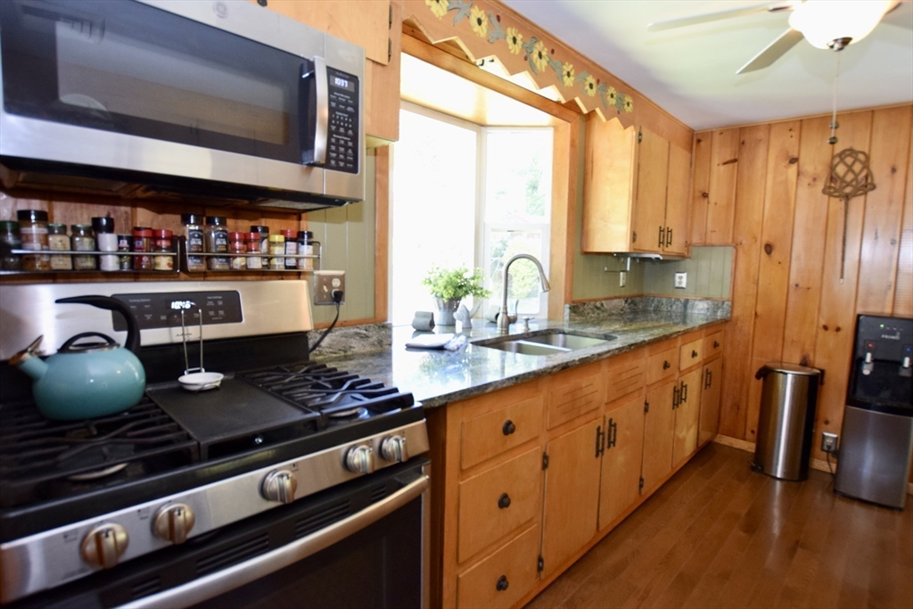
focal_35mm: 15
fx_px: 380
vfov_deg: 77.3
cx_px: 456
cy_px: 304
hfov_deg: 100.4
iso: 800
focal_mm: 10
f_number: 3.5
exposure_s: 1/60
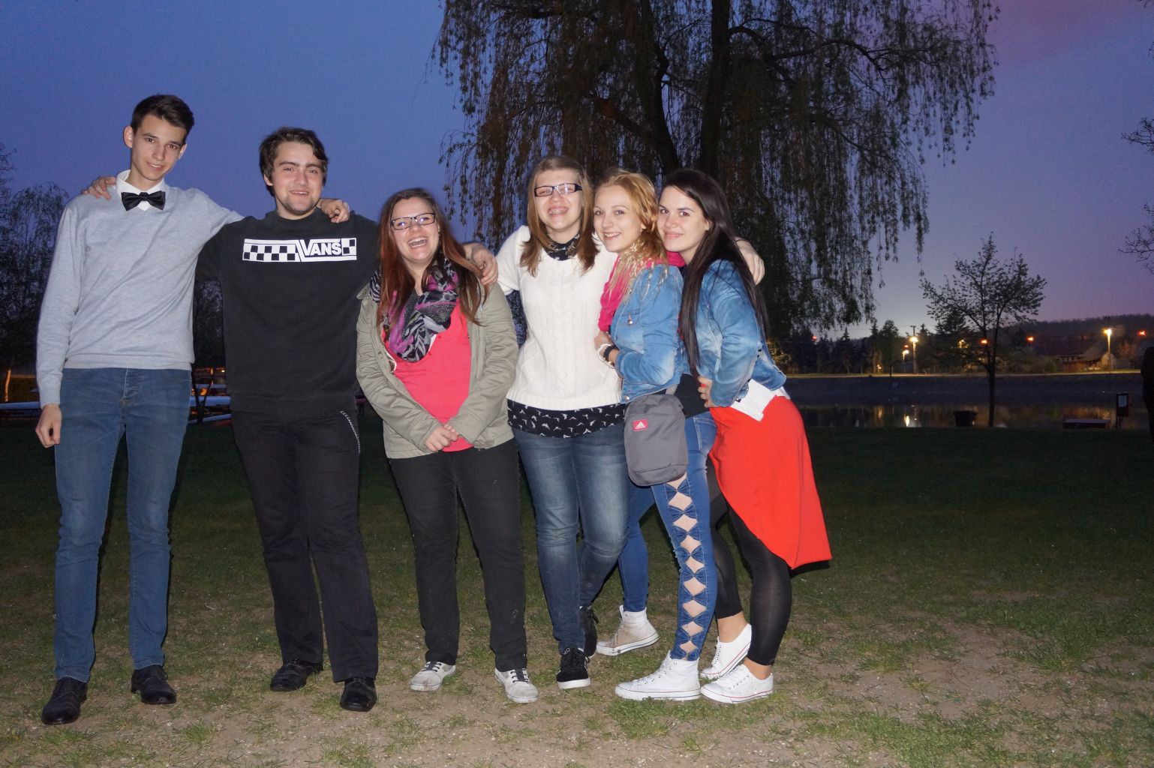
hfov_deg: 67.4
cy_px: 384
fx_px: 865
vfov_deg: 47.9
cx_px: 577
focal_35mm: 27
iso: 1600
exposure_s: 1/1.25
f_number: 3.5
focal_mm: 18
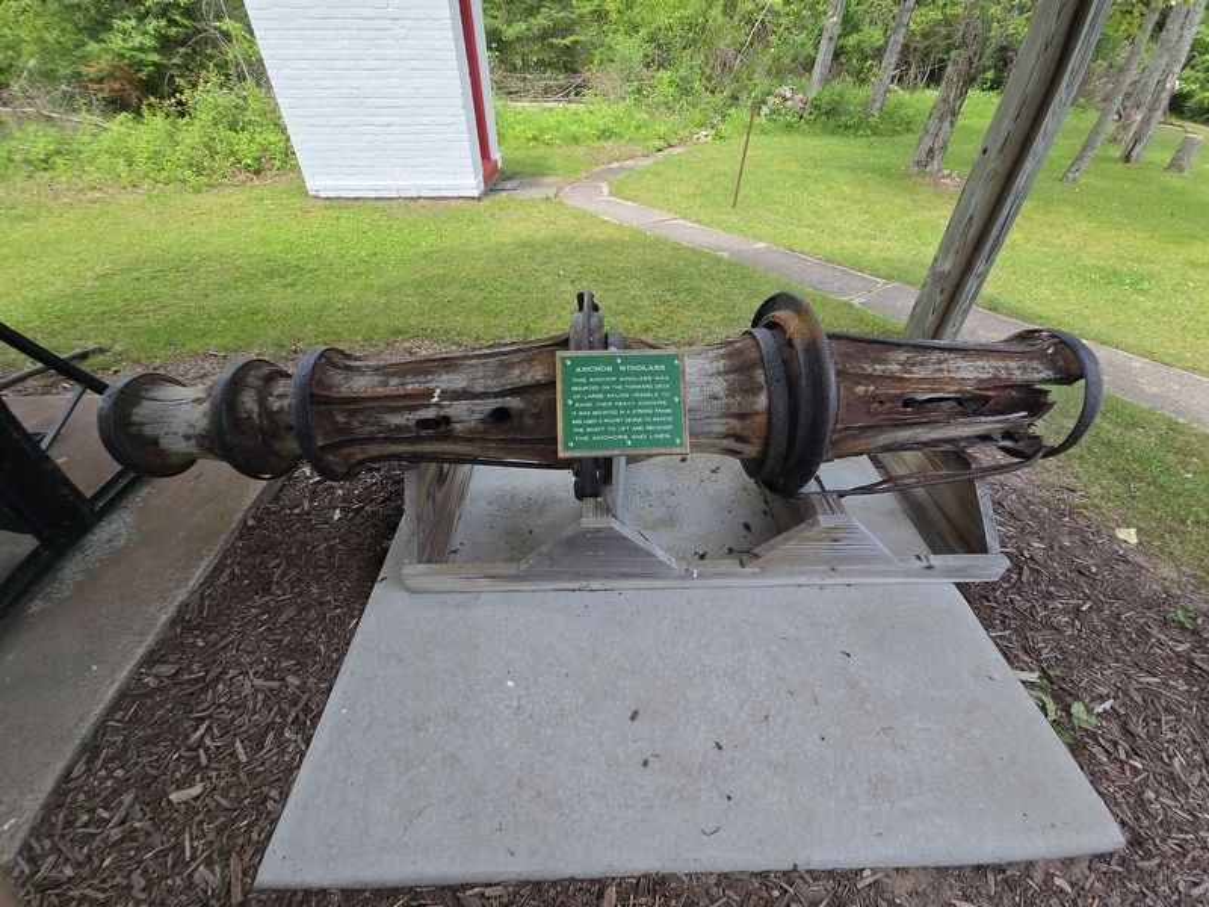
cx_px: 604
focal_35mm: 13
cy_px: 454
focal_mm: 2.2
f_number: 2.2
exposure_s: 1/572
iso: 50
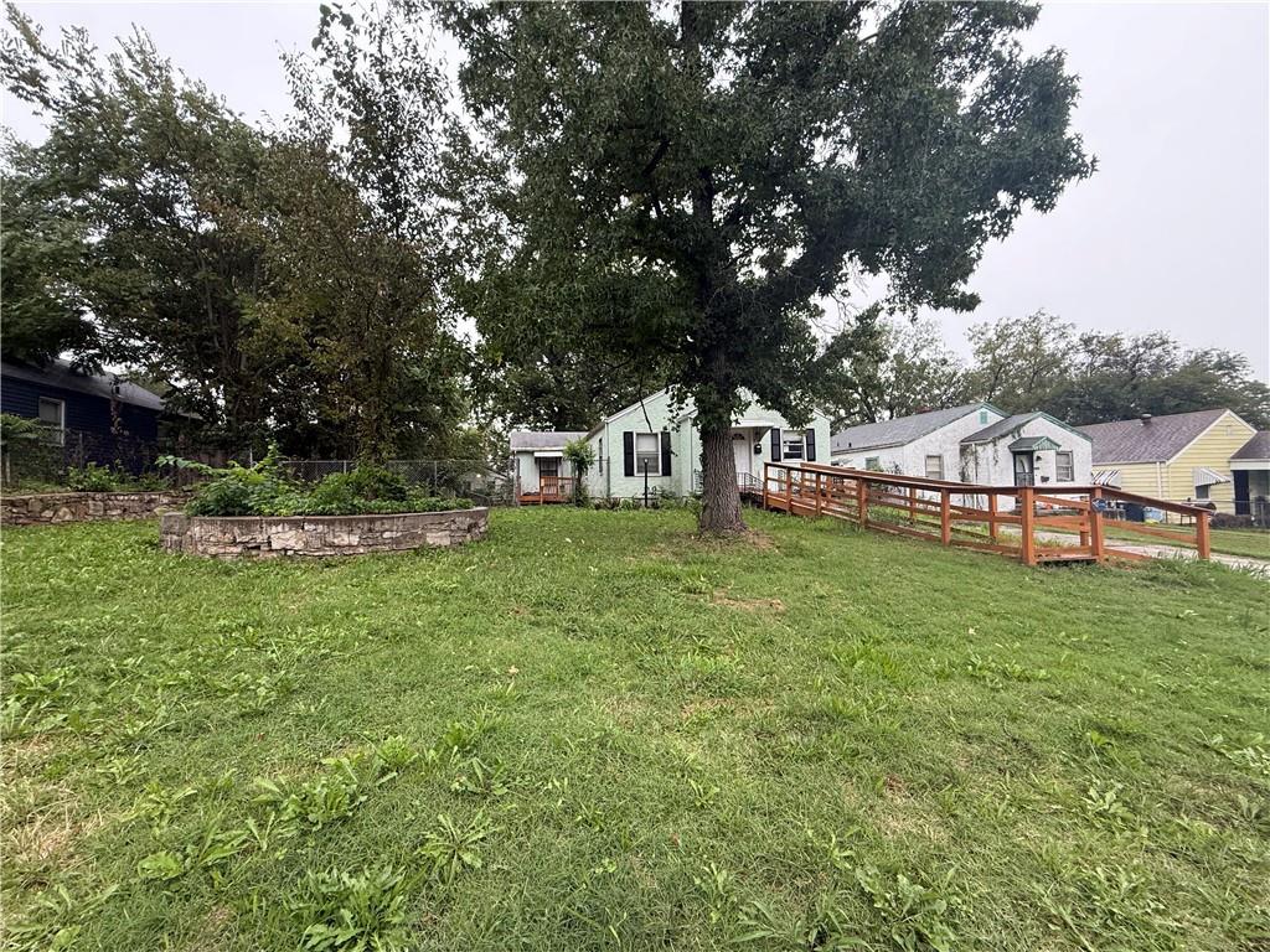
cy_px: 476
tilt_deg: +2.6
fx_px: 514
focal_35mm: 14
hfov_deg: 102.1
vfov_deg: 85.7
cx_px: 635
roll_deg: +1.0
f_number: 2.2
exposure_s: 1/99
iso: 125
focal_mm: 2.22
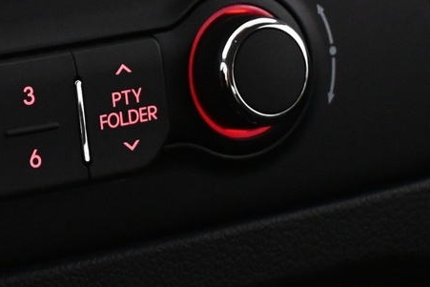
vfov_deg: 7.6
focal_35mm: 178
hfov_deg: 11.3
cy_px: -133
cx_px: -124
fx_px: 2124
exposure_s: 1/60
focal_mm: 33
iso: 3600
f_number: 5
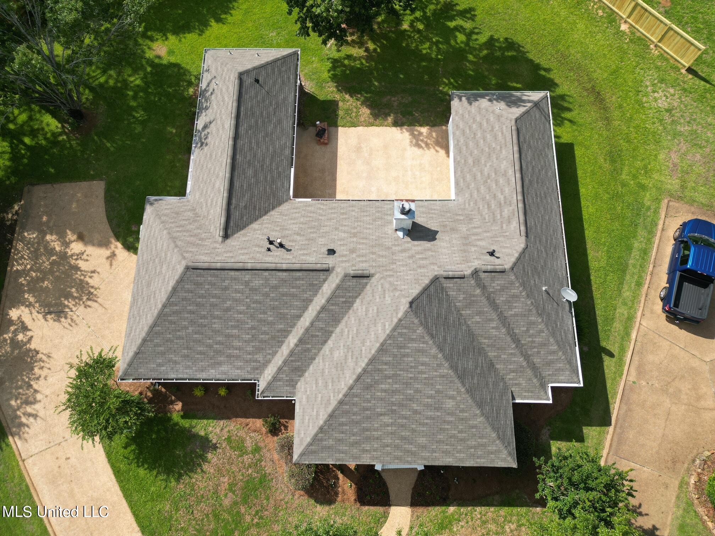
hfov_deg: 71.6
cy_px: 268
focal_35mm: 24
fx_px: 496
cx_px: 358
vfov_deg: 56.8
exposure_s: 1/1600
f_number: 1.7
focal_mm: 6.72
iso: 110
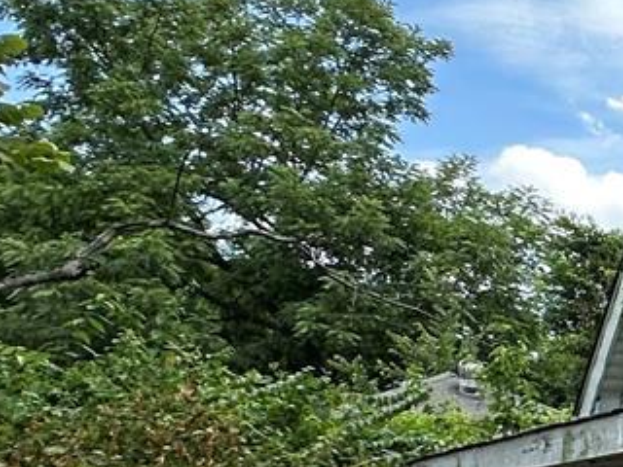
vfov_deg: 20.0
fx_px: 1260
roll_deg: +0.7
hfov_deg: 16.1
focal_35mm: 70
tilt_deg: +1.0
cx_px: 1421
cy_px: 531
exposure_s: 1/532
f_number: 2.2
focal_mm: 2.22
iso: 40
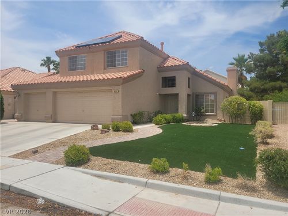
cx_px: 144
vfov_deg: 53.1
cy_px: 108
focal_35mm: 26
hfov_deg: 67.3
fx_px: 216
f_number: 1.8
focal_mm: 5.4
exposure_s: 1/3707
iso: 40
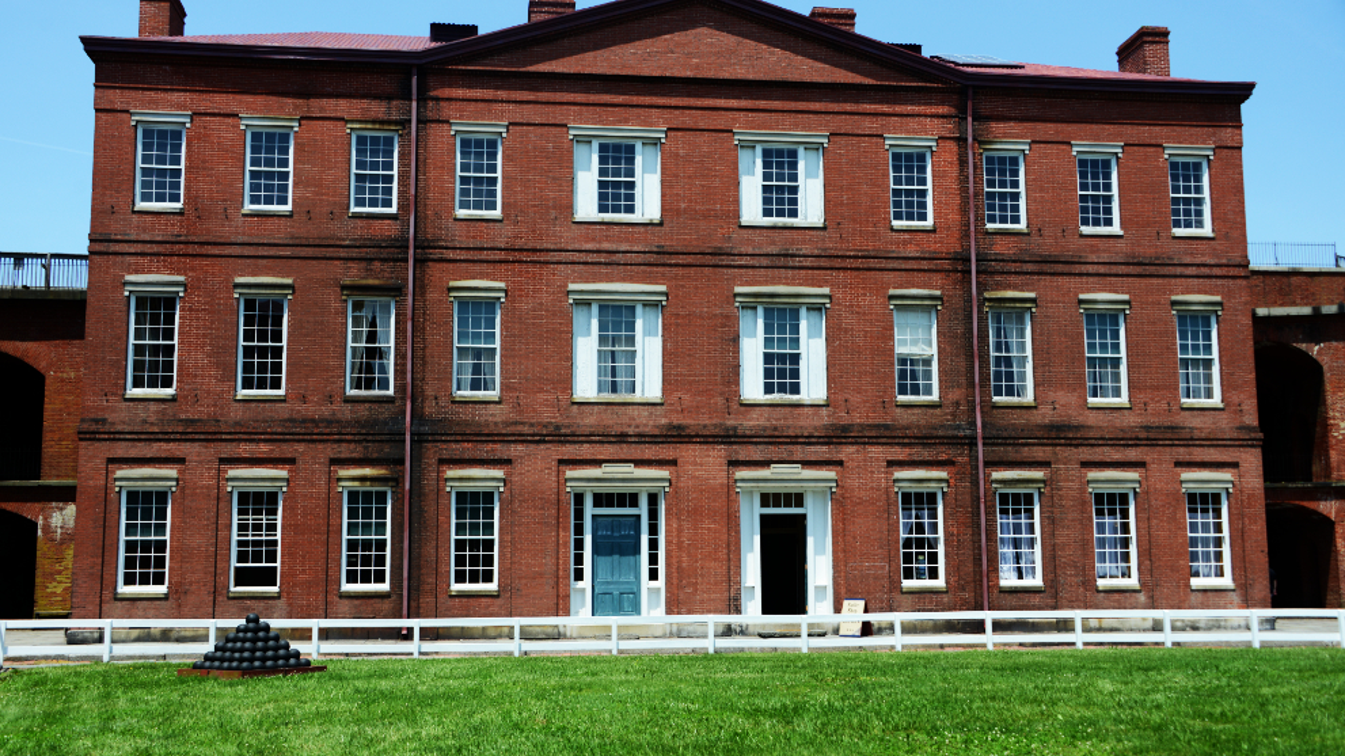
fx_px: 1319
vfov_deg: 32.0
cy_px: 379
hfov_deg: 54.0
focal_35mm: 37
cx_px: 668
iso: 200
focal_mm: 35
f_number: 5.6
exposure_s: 1/1000
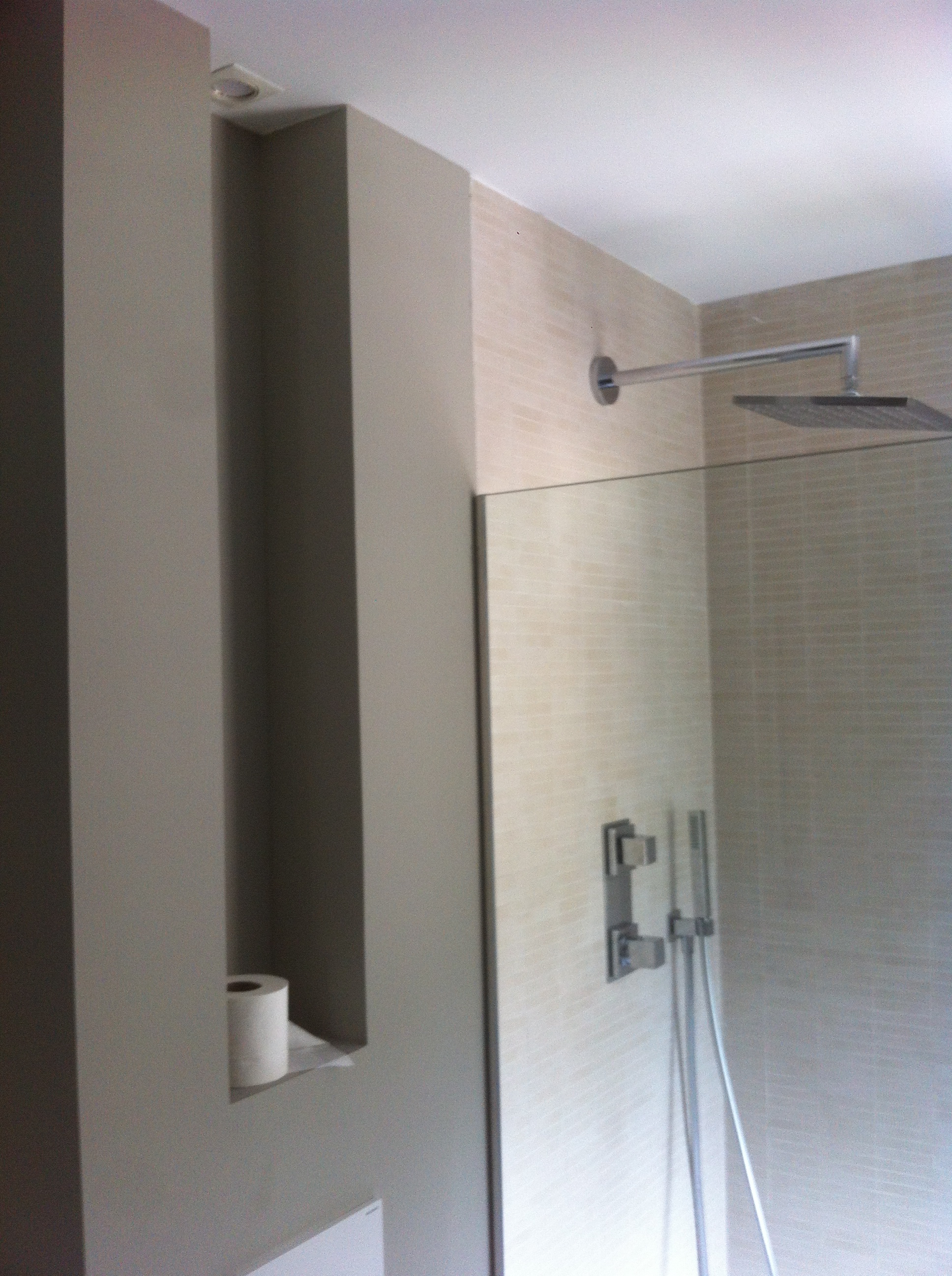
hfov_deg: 40.6
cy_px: 638
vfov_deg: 52.7
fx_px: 1287
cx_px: 476
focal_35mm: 35
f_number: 2.8
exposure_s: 1/15
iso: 100
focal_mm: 3.85
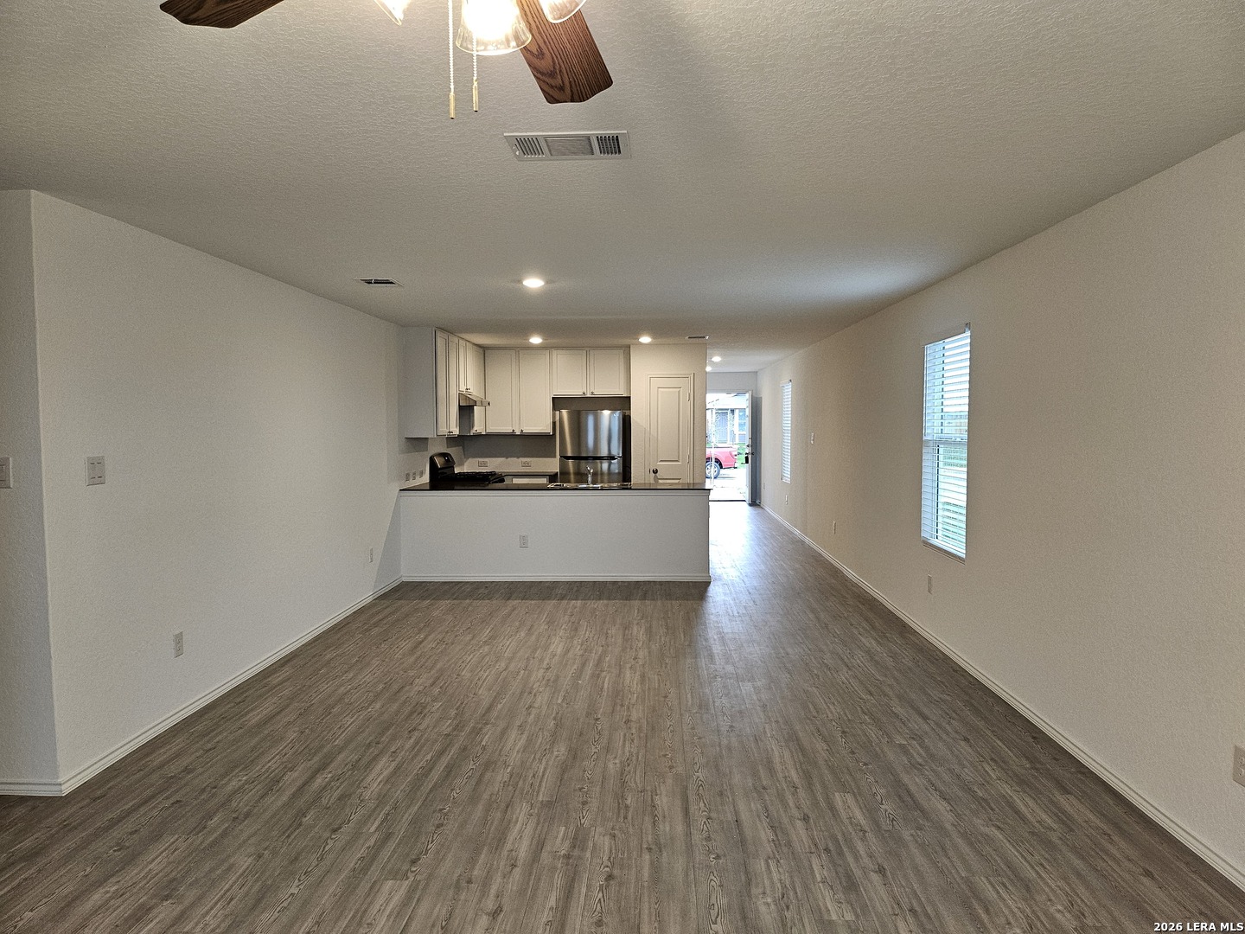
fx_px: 863
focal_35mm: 24
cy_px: 467
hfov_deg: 71.6
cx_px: 622
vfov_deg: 56.8
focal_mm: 5
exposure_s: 1/120
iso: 250
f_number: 1.8
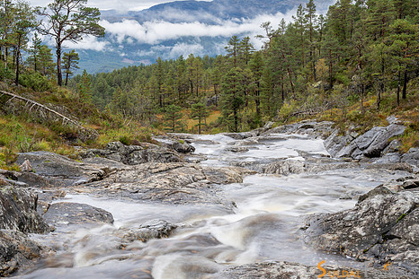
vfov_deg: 23.4
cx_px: 190
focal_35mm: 58
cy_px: 124
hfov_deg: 34.4
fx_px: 675
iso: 100
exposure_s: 1
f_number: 9
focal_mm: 44
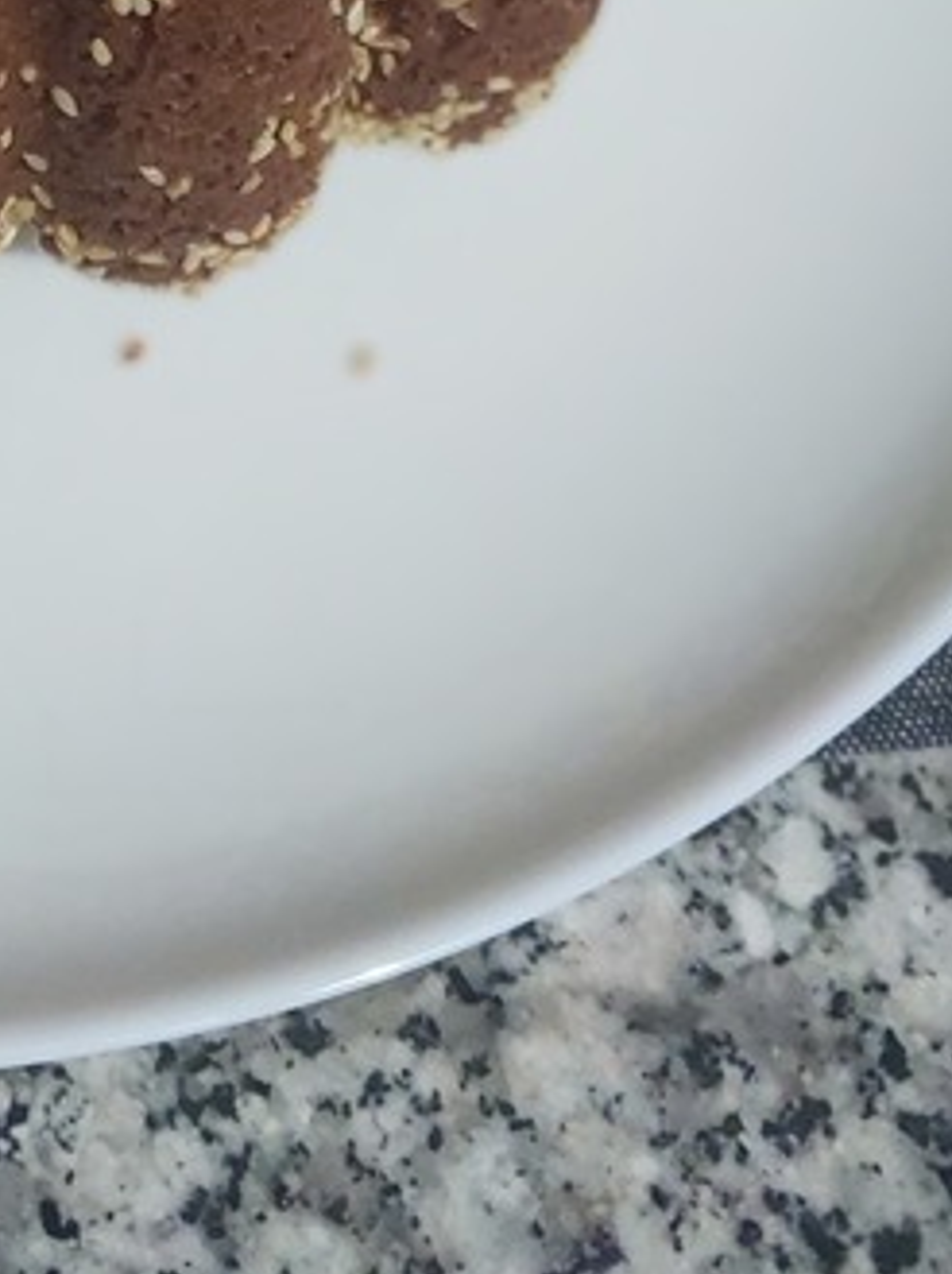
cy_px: -318
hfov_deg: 16.6
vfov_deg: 21.4
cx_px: -290
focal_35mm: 84
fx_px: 3086
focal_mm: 4.6
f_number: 1.8
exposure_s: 1/20
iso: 500
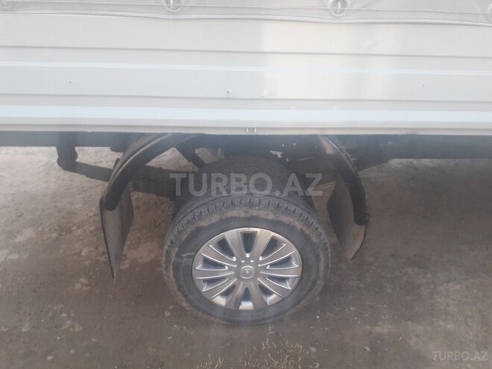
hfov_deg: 63.4
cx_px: 246
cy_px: 184
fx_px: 398
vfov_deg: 49.7
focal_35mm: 28
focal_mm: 3.7
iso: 64
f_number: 1.9
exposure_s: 1/100
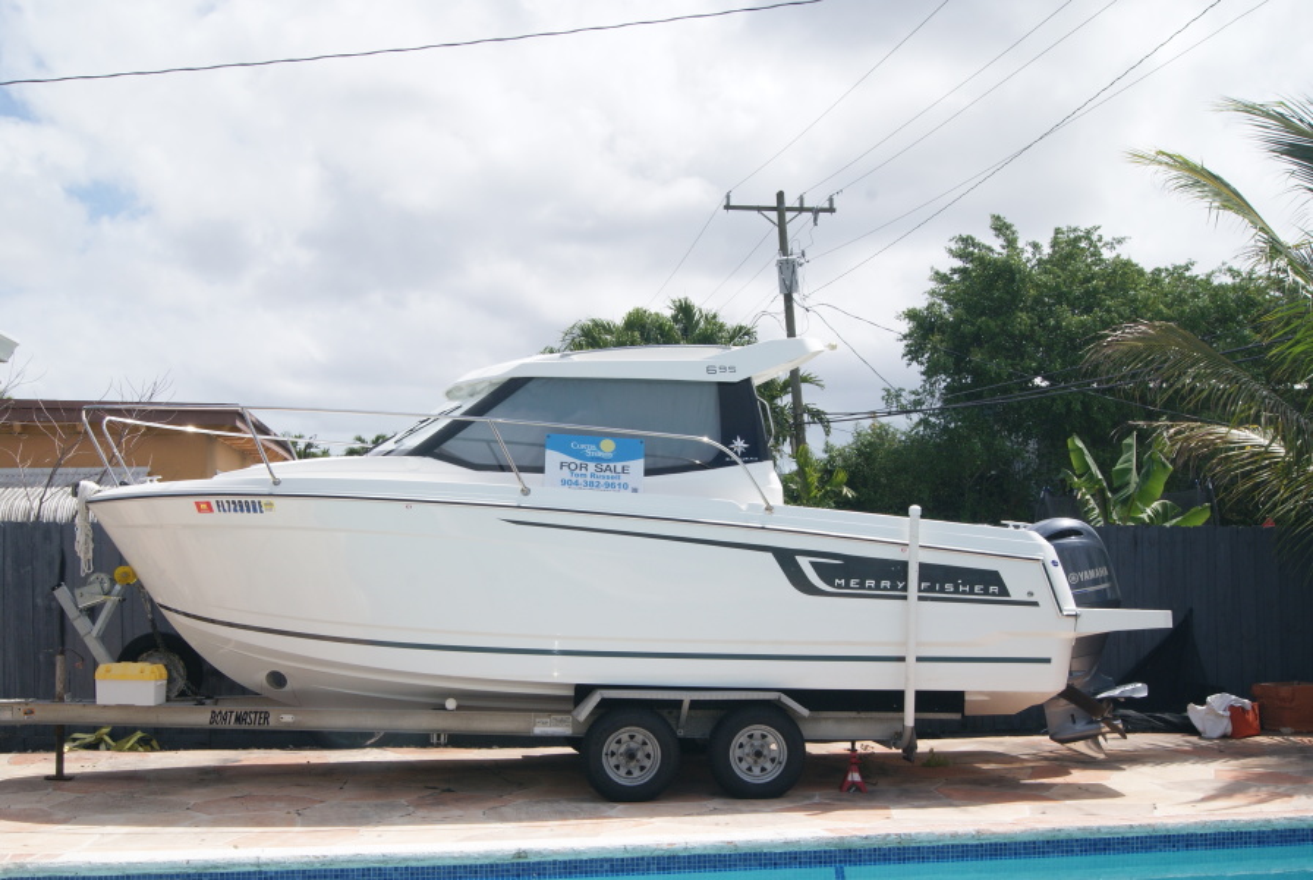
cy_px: 440
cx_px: 656
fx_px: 1424
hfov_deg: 49.5
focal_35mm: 39
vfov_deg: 34.3
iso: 100
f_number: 14
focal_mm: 26
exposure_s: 1/160
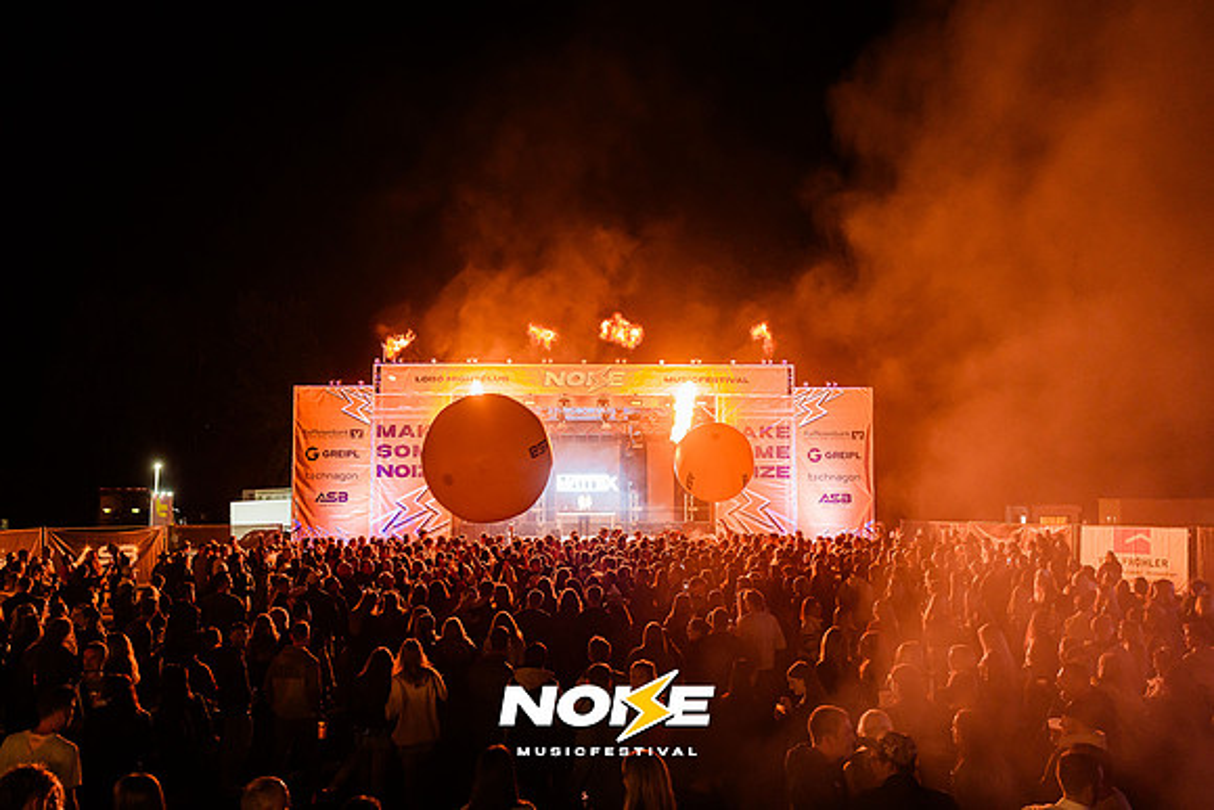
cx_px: 607
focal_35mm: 36
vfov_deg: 37.2
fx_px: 1203
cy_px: 405
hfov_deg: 53.5
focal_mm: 35
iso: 2500
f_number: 3.5
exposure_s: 1/60
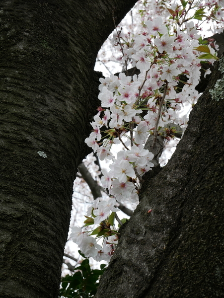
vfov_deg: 32.2
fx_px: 517
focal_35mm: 60
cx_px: 112
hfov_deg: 24.4
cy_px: 149
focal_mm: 30
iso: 200
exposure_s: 1/200
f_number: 7.1
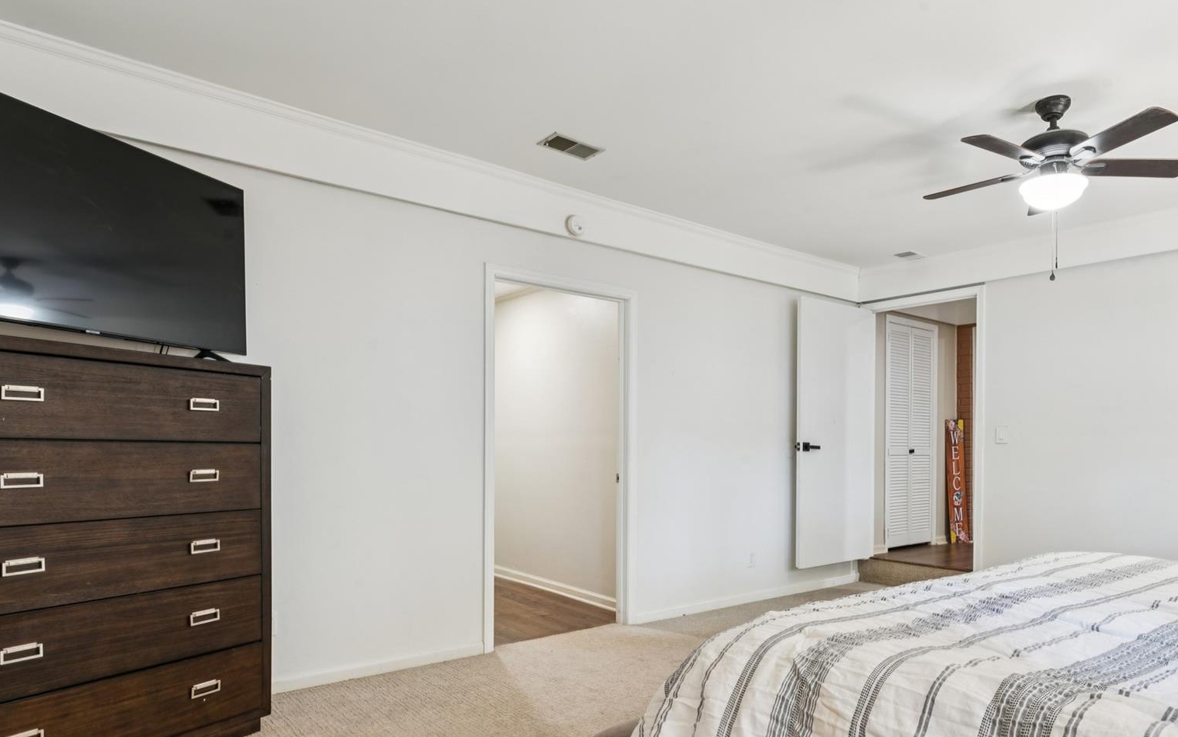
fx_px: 728
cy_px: 452
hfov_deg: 77.4
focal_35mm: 23
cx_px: 675
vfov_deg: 53.2
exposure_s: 2
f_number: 13
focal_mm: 16.5
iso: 100
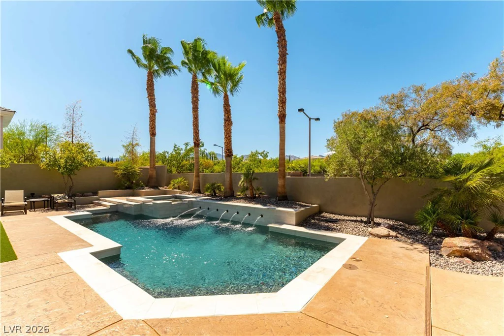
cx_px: 252
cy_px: 168
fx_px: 210
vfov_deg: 77.3
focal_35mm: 15
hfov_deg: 100.4
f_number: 10
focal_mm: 15
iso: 400
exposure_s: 1/8000
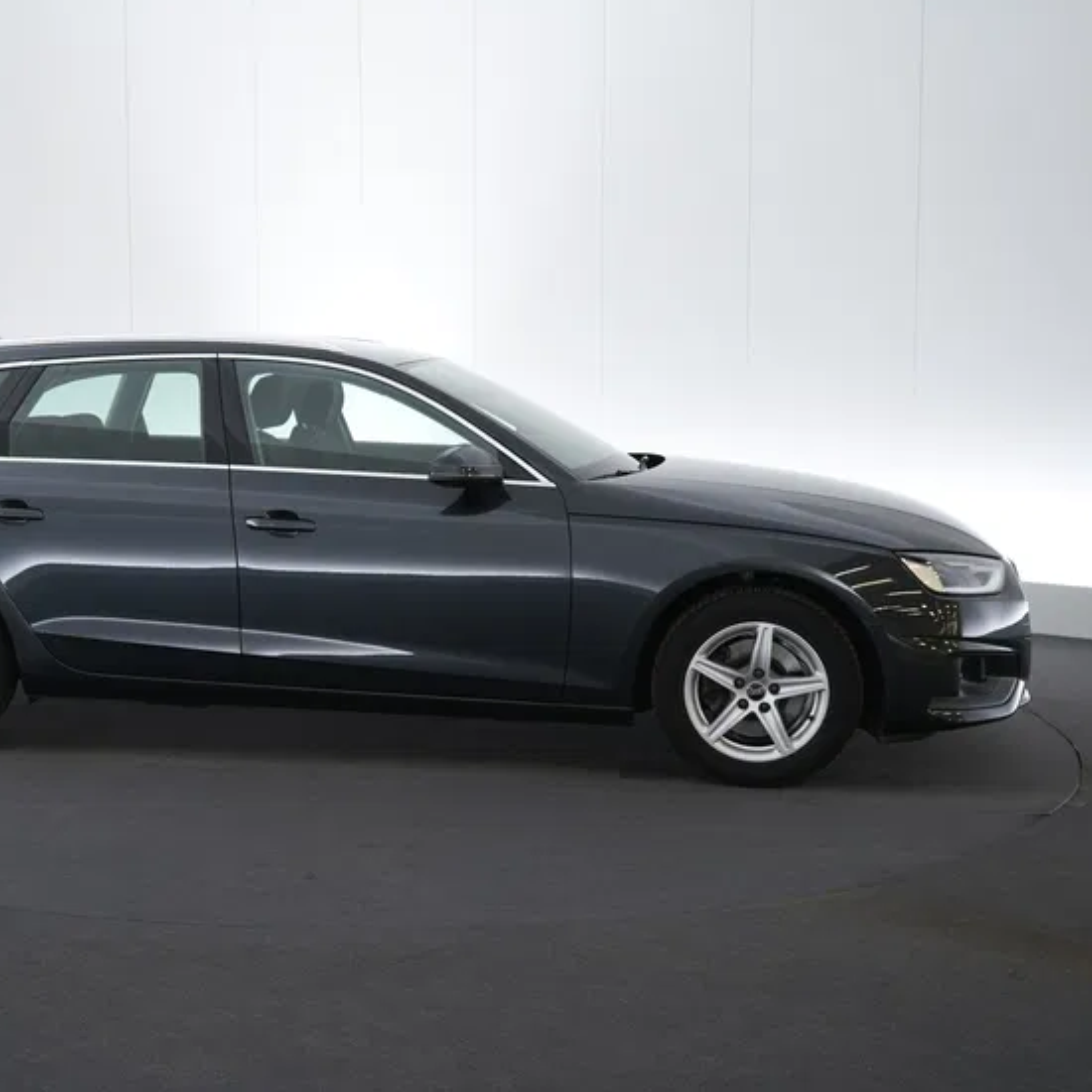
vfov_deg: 35.4
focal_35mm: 48
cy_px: 538
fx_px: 1713
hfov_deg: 35.1
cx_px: 373
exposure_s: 1/50
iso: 800
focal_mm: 37
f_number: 5.6
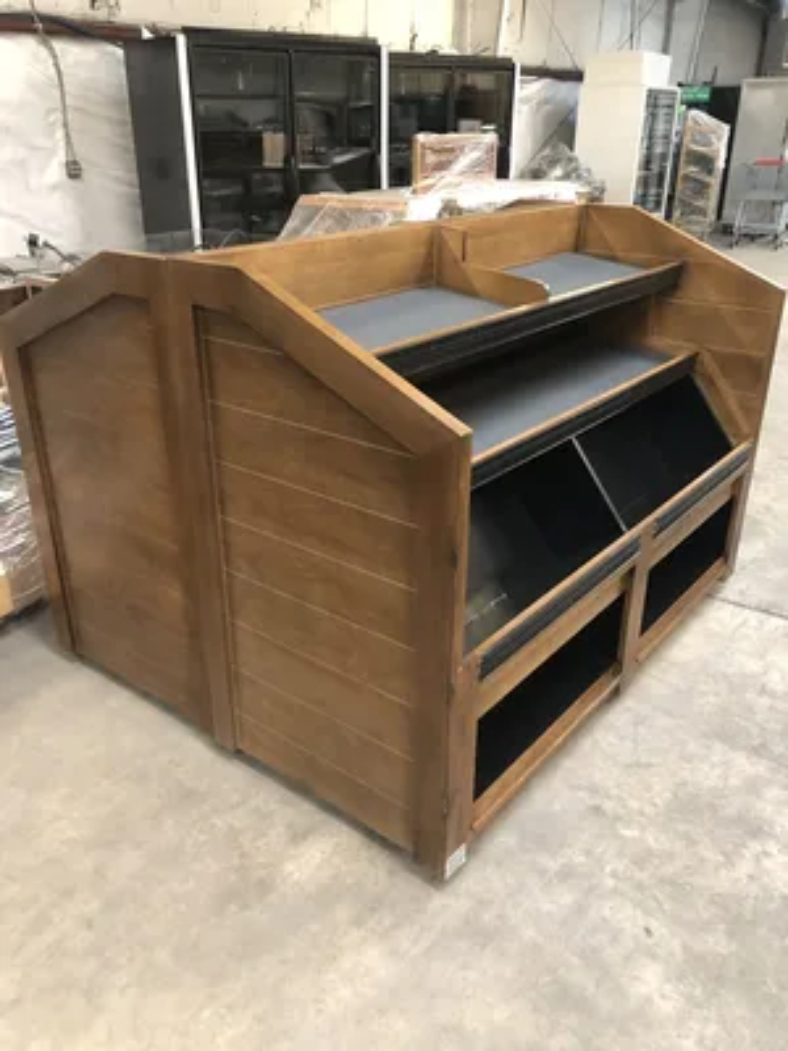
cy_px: 526
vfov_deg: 63.4
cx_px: 394
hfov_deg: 49.7
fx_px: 850
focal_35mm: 28
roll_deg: +1.1
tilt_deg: -25.6
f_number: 1.8
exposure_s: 1/15
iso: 100
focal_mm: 4
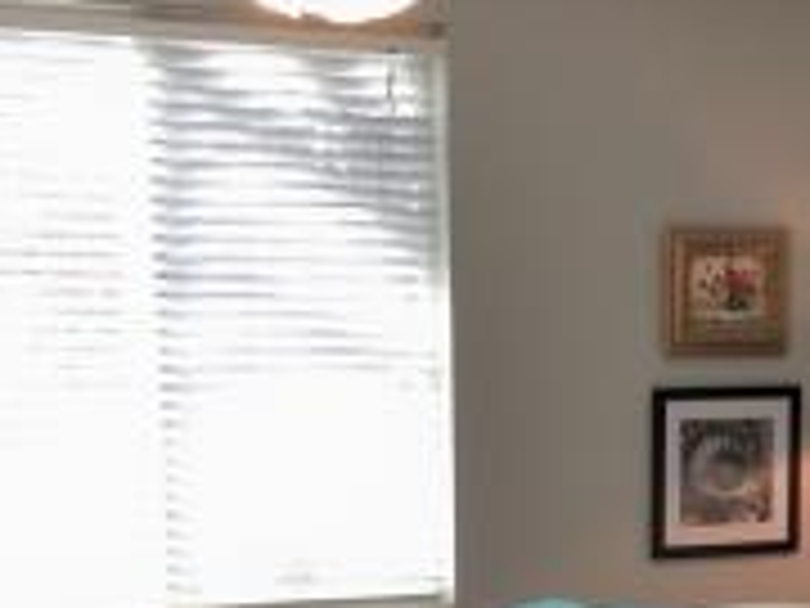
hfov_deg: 17.7
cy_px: 703
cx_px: 706
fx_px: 2574
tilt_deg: -11.8
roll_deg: +0.6
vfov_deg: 13.2
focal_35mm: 110
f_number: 2.4
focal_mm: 3.3
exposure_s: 1/30
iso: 25
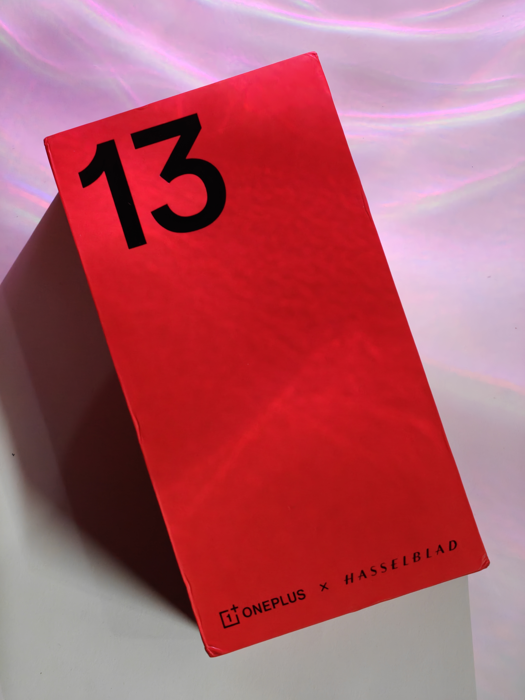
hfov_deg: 20.2
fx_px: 1476
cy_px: 350
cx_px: 262
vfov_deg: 26.7
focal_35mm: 73
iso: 1000
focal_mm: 13.85
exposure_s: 1/50
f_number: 2.6
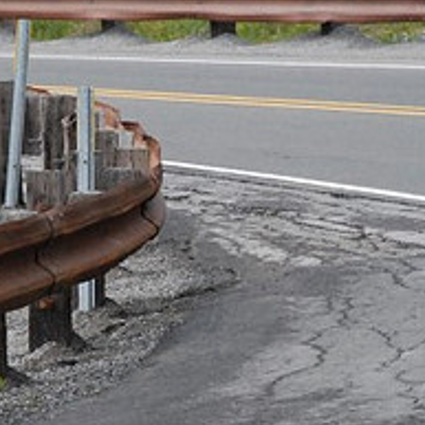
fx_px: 5973
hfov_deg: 4.1
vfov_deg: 4.1
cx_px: 119
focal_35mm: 430
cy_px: 188
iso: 1600
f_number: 5.6
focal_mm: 112
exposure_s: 1/2500
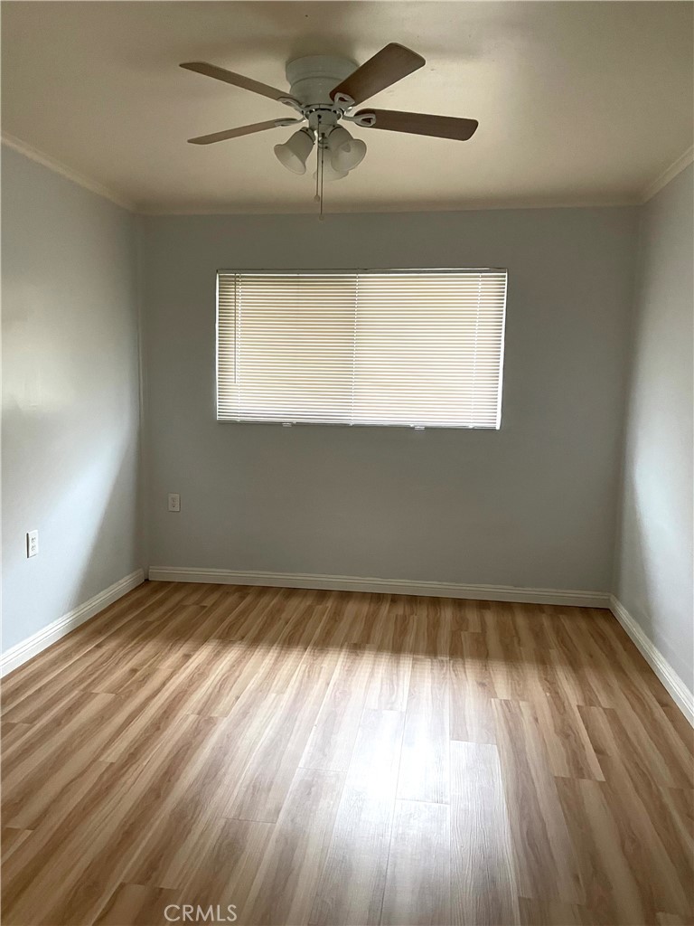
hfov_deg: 53.1
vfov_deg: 67.3
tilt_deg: -7.8
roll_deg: -1.4
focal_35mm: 26
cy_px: 463
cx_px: 347
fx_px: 695
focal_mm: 4.2
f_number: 1.6
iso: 500
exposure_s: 1/41
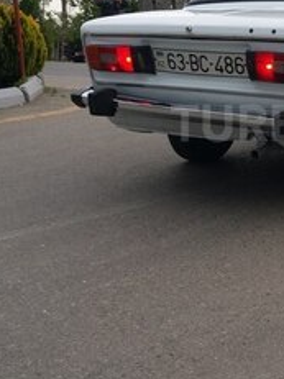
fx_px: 635
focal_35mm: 58
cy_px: 123
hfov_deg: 23.9
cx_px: 297
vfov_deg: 32.9
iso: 40
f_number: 1.9
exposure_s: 1/145
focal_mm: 3.7
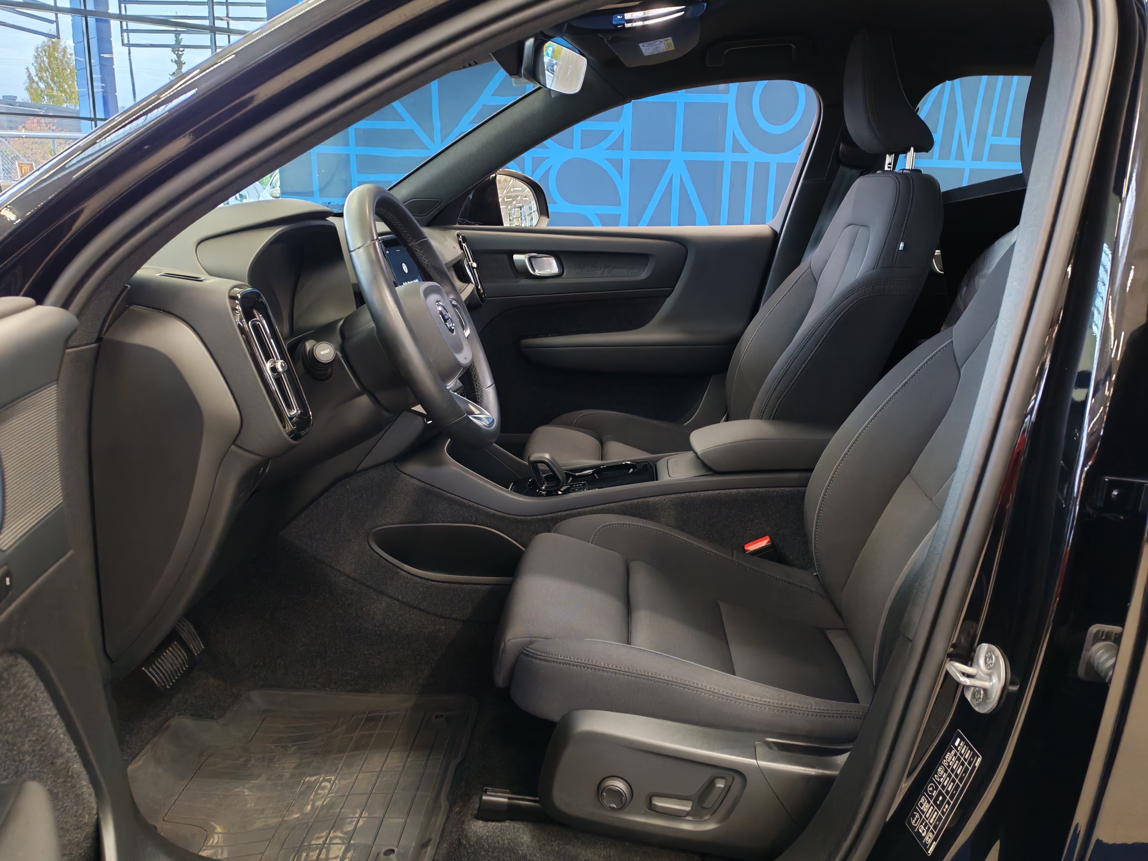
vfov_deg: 46.8
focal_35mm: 30
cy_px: 430
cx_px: 574
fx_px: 995
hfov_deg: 60.0
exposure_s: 1/50
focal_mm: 6.12
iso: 800
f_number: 1.9
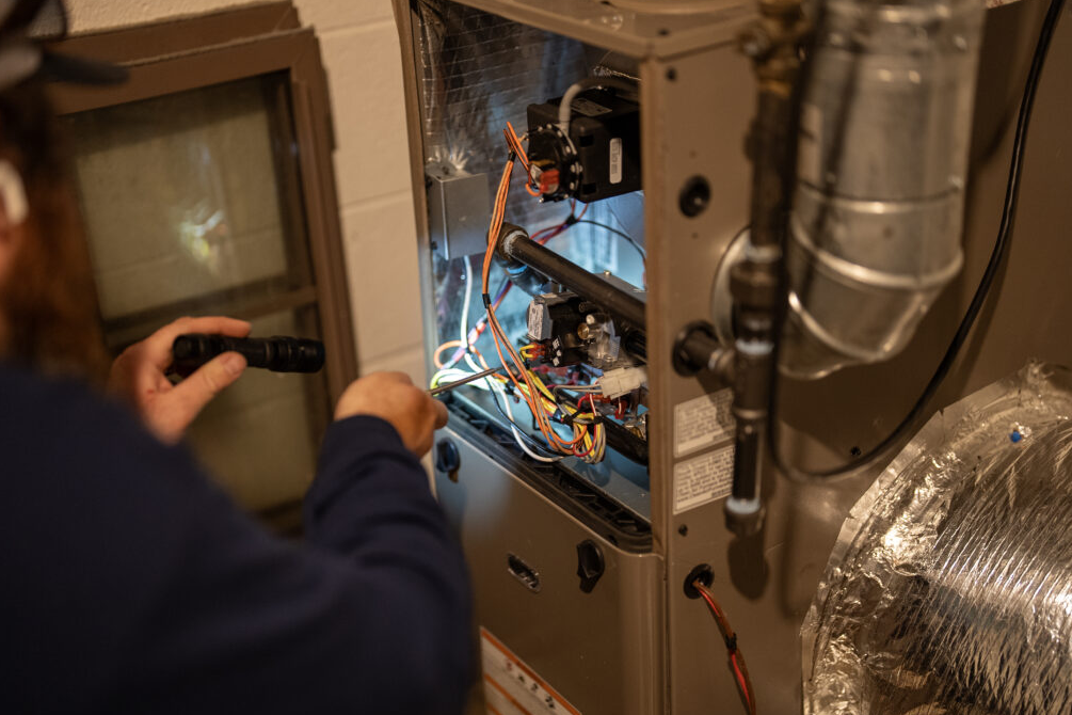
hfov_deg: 38.9
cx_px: 527
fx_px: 1519
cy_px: 359
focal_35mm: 51
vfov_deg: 26.5
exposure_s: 1/125
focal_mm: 50
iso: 500
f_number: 1.2
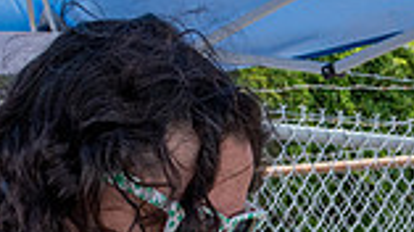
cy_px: 418
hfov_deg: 17.3
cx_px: 459
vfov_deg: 9.6
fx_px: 1316
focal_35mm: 120
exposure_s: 1/250
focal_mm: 18
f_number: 8
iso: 220
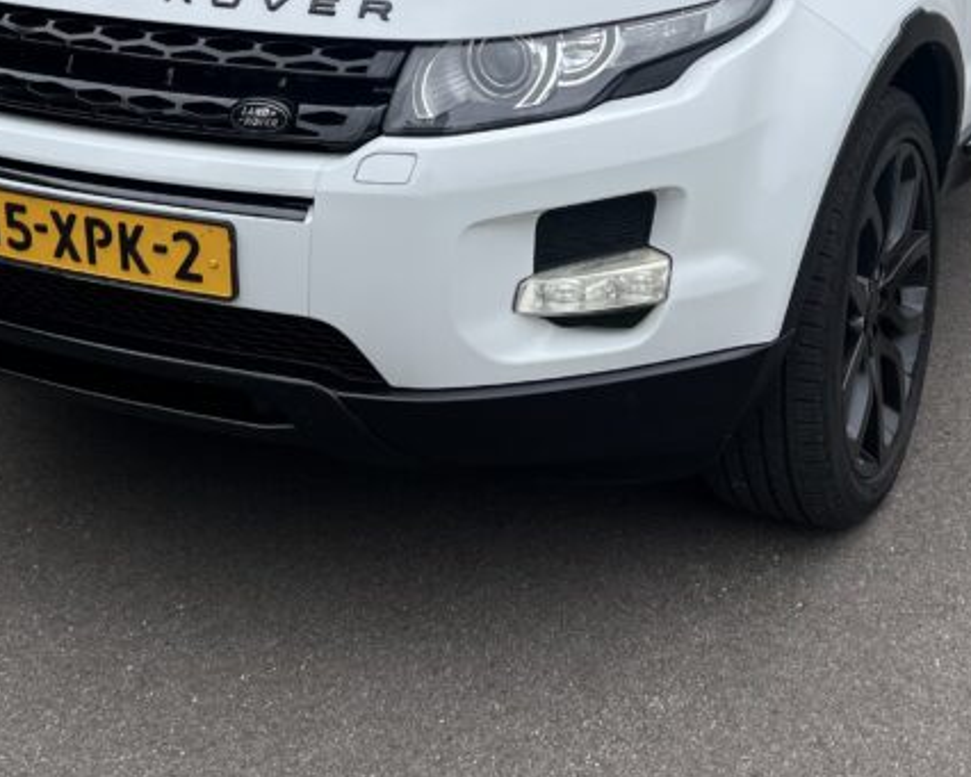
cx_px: 495
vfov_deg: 24.2
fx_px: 1753
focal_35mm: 61
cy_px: 55
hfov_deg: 31.0
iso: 50
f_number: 1.5
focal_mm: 5.7
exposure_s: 1/2695
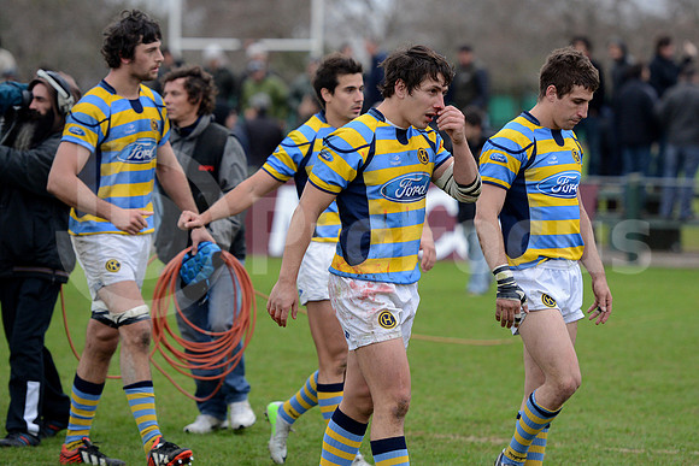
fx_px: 3010
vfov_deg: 8.9
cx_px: 350
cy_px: 233
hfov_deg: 13.2
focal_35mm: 155
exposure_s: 1/400
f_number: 2.8
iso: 1600
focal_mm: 155
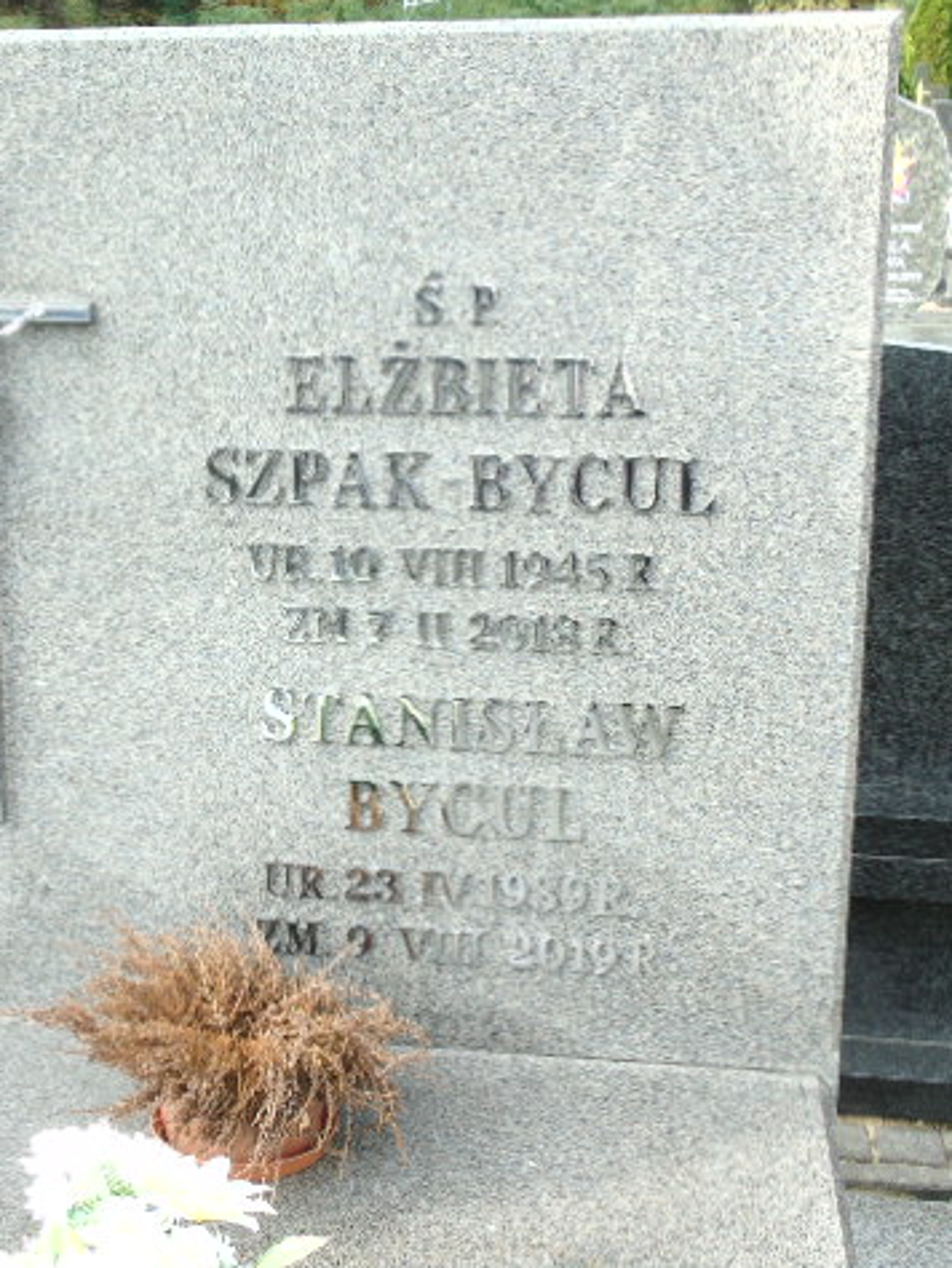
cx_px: 238
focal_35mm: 54
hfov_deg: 26.7
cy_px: 634
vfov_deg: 35.5
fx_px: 1978
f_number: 3.9
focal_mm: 7.1
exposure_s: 1/125
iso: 80
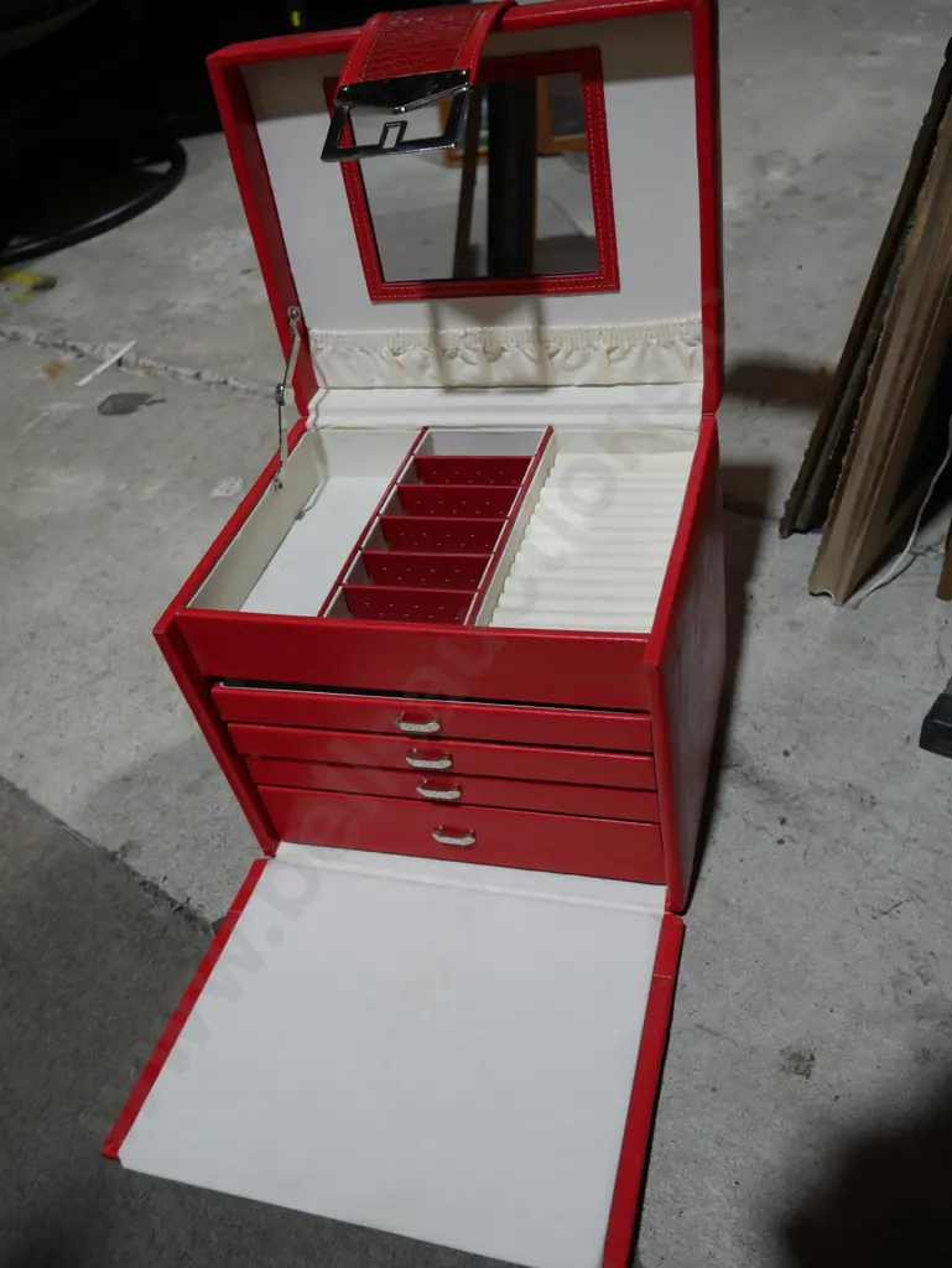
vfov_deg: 63.4
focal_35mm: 28
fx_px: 1026
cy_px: 634
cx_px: 476
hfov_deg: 49.8
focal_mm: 14
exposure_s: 1/100
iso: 200
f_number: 3.5
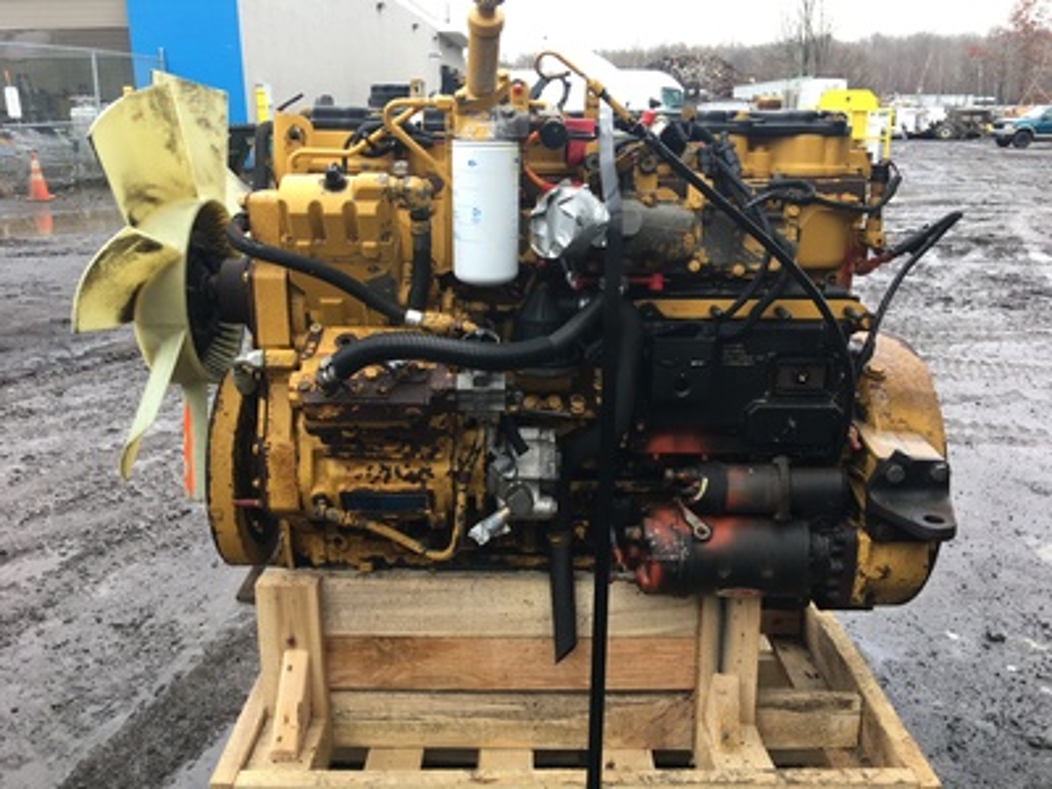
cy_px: 394
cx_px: 526
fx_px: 881
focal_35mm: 29
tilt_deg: -16.8
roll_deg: -0.3
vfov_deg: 48.2
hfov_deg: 61.7
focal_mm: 4.15
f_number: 2.2
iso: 32
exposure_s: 1/120
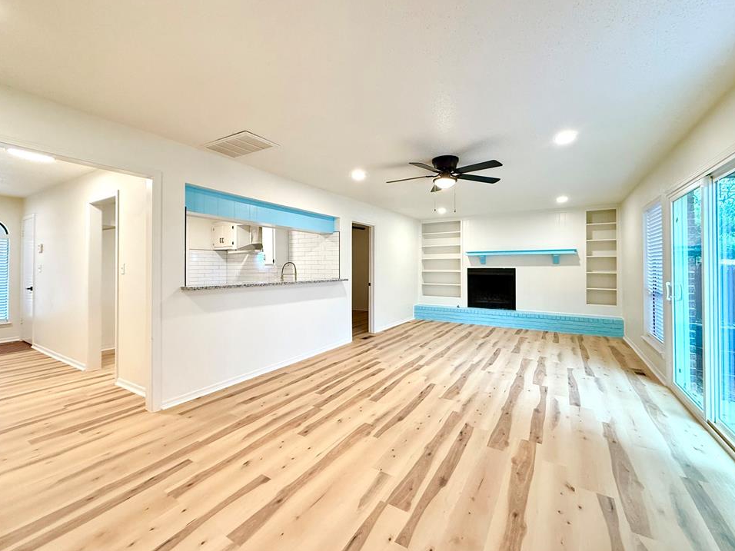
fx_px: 318
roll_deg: +0.3
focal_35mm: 15
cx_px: 376
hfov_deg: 98.2
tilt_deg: +1.1
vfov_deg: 81.7
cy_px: 263
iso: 400
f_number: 2.2
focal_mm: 2.22
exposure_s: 1/120
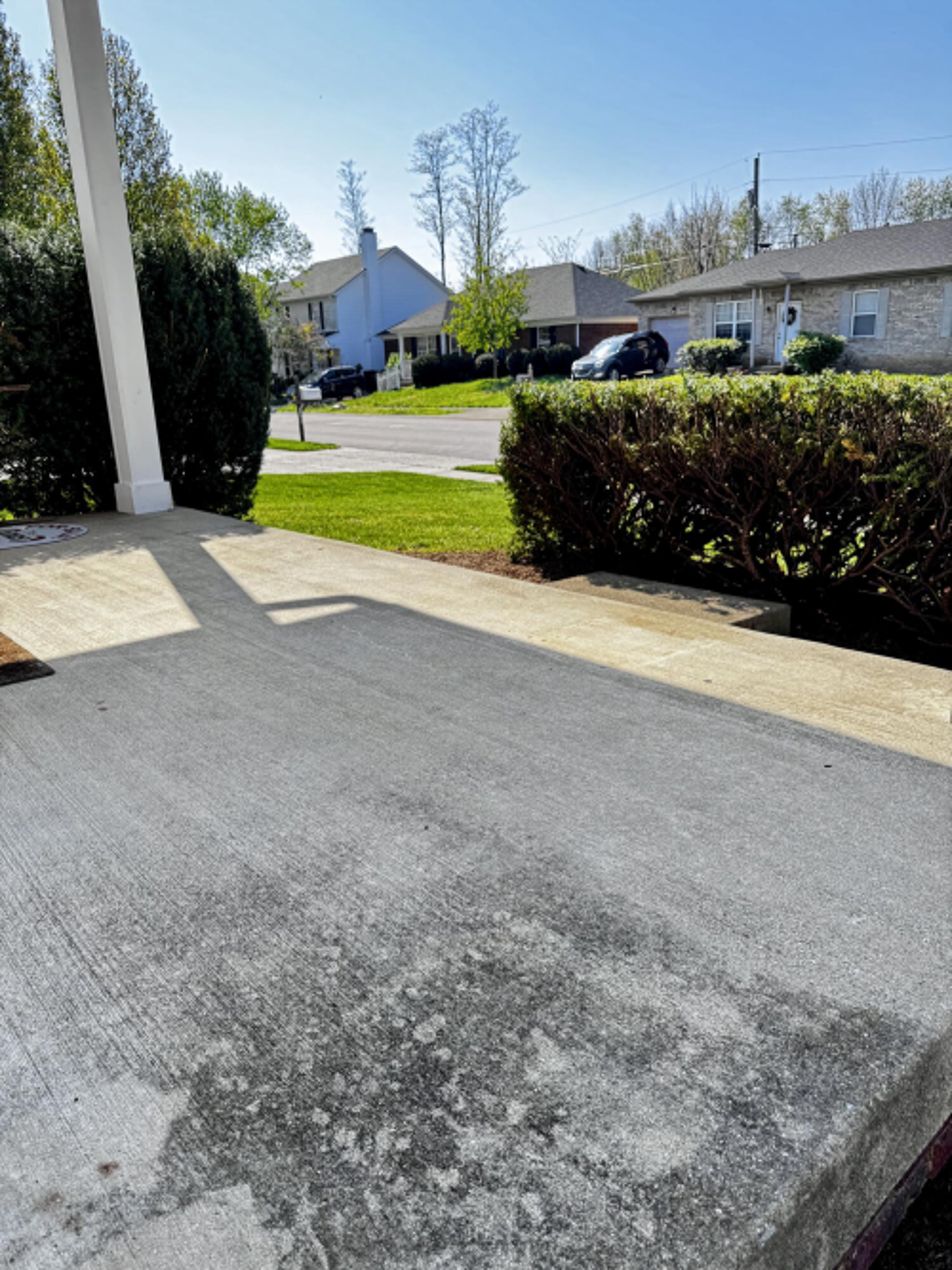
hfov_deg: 56.8
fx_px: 880
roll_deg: +2.8
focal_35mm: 24
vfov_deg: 71.6
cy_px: 635
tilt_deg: -16.9
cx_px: 476
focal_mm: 6.76
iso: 80
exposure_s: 1/572
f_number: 1.78
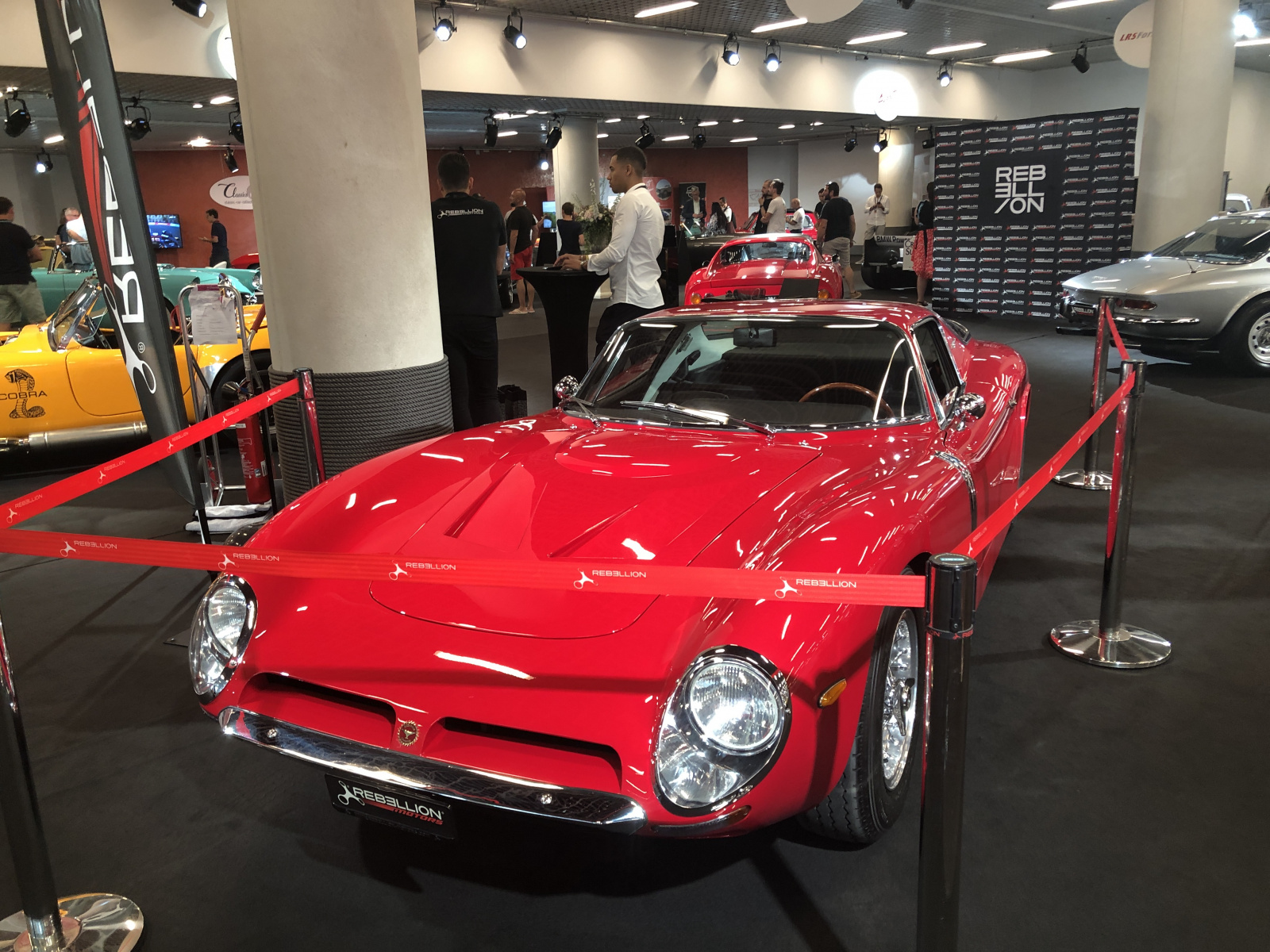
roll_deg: +1.3
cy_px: 476
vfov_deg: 49.7
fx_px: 1027
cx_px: 635
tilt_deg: -14.6
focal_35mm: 28
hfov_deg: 63.4
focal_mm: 3.99
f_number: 1.8
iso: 40
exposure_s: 1/17
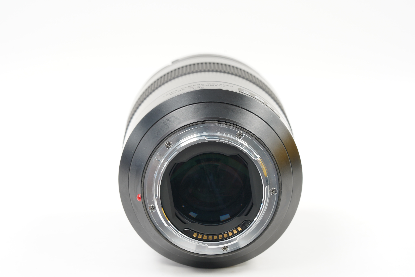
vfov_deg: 15.2
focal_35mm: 90
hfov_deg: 22.6
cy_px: 138
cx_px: 208
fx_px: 1037
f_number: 11
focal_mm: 90
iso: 200
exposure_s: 1/1.25
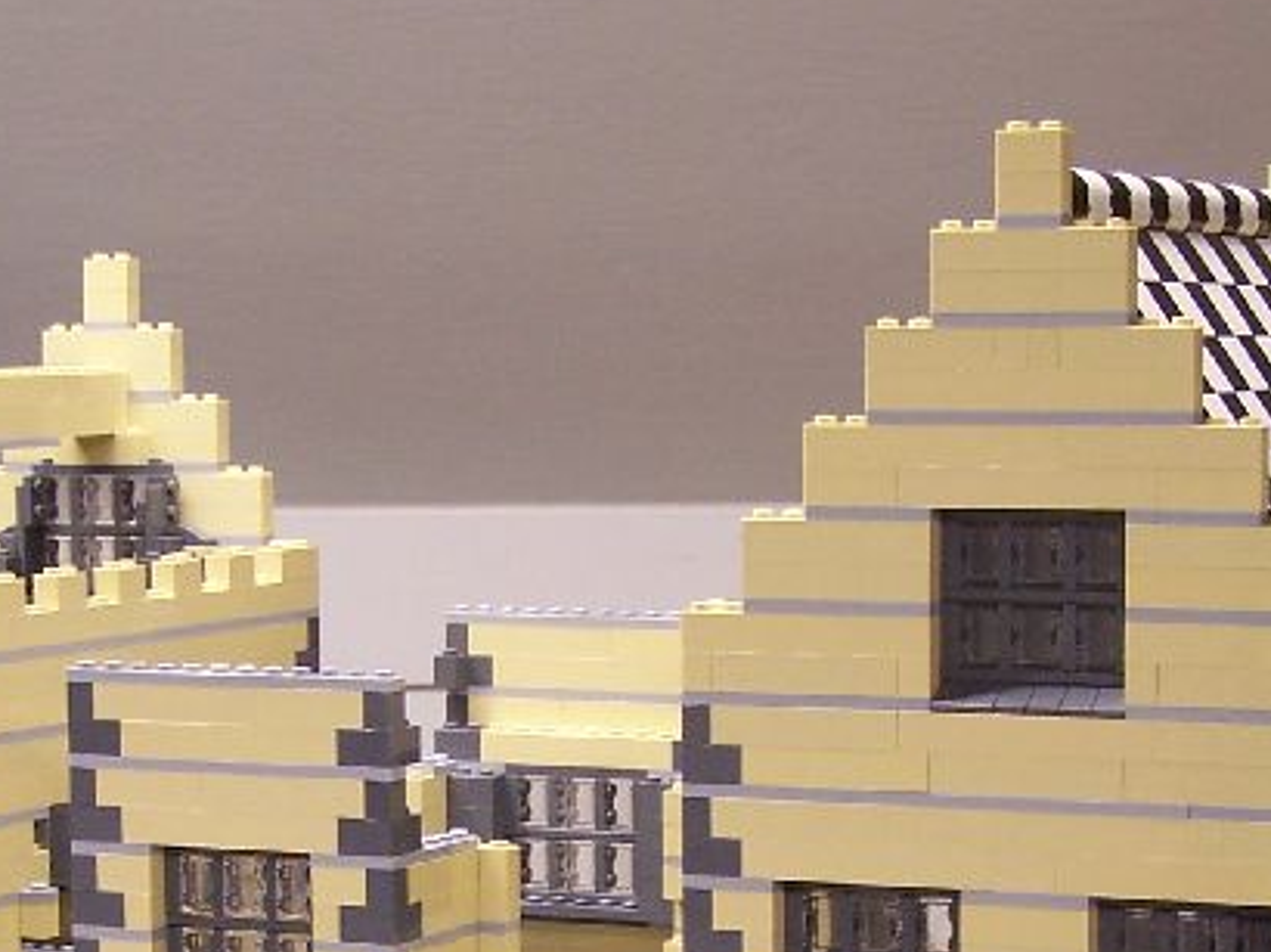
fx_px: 3670
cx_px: 654
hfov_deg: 19.6
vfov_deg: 14.3
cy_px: 1141
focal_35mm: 100
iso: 80
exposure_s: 1/6
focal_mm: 6.7
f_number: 2.8
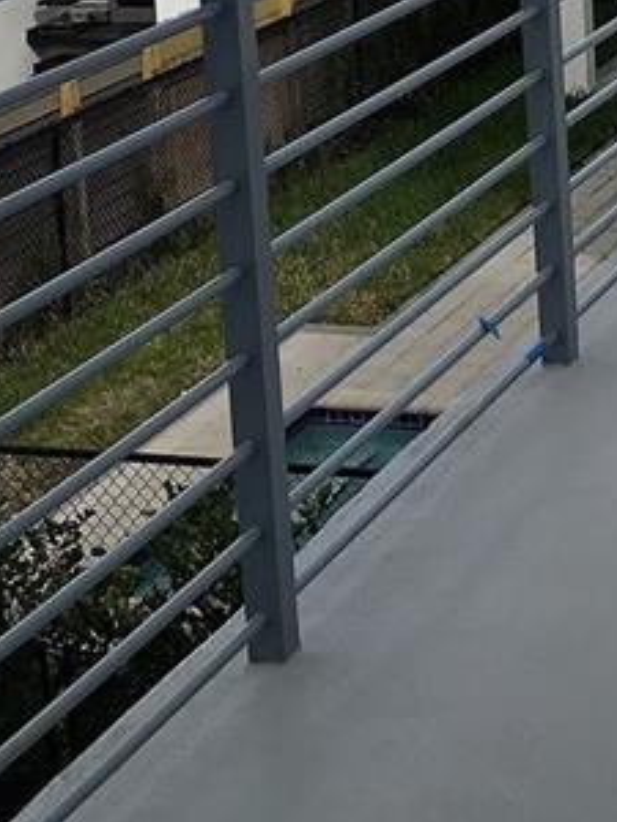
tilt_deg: -7.1
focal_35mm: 112
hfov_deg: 13.2
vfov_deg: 17.0
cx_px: 420
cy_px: -71
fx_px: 2662
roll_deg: +3.1
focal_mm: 3.99
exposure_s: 1/2083
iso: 20
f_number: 1.8
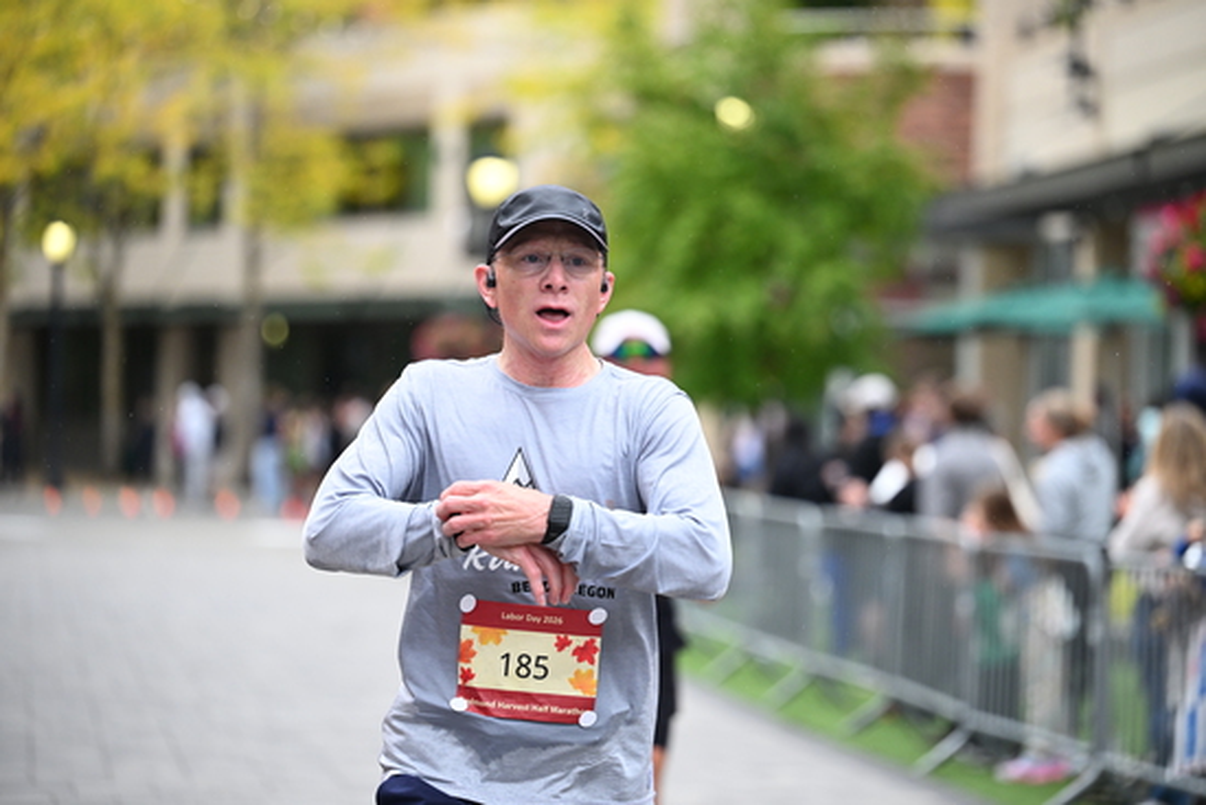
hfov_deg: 15.8
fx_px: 4356
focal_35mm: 130
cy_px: 402
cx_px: 603
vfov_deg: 10.6
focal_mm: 130
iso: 1250
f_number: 2.8
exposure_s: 1/2000
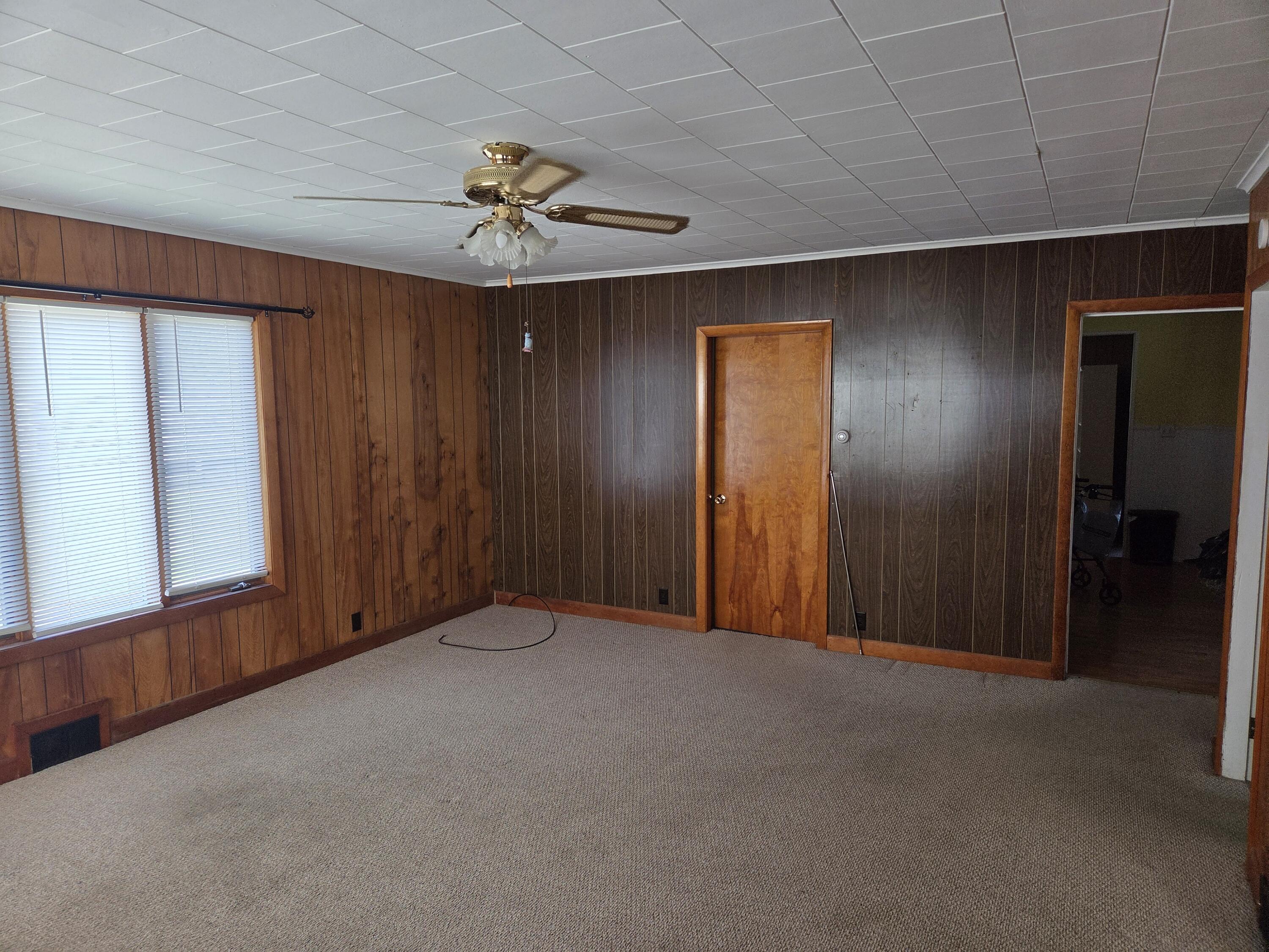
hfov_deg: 73.9
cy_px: 476
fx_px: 843
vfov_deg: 58.9
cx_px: 634
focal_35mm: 23
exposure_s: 1/180
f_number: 1.8
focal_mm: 5.4
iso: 80
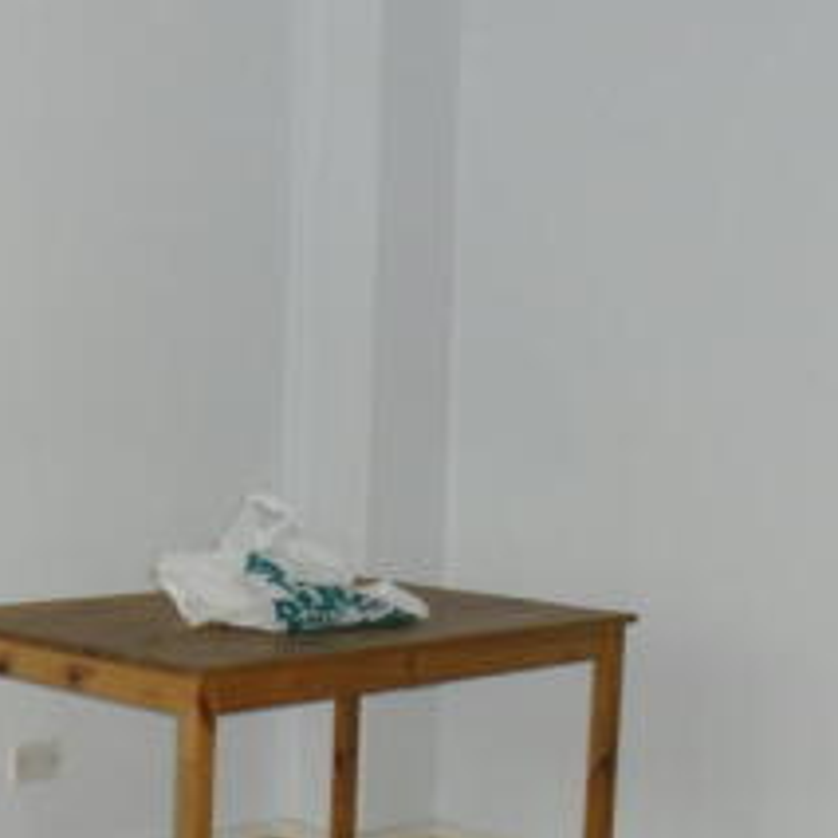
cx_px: 33
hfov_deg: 19.5
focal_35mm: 87
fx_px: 2383
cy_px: 694
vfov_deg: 19.7
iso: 200
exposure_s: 1/125
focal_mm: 6.3
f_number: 3.1
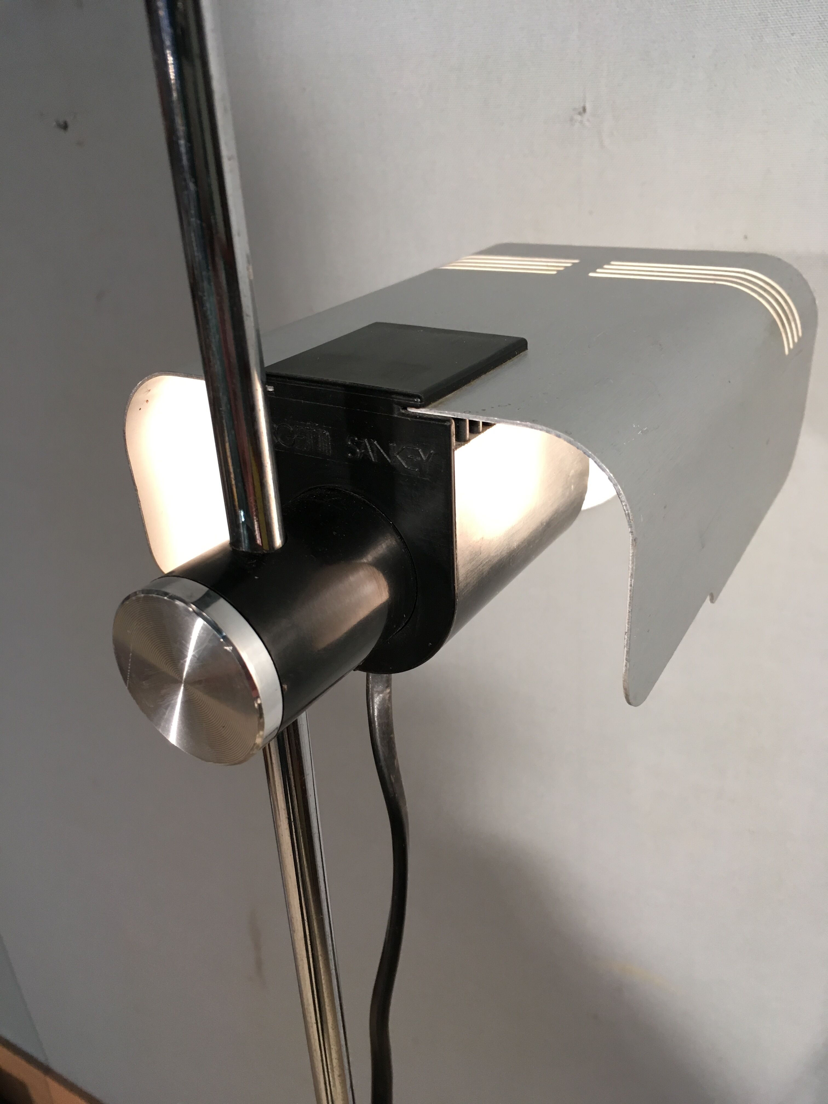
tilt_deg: -28.5
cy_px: 552
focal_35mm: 29
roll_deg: +4.7
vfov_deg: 61.7
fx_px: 925
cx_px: 414
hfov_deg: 48.2
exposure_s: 1/33
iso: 50
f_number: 2.2
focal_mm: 4.15
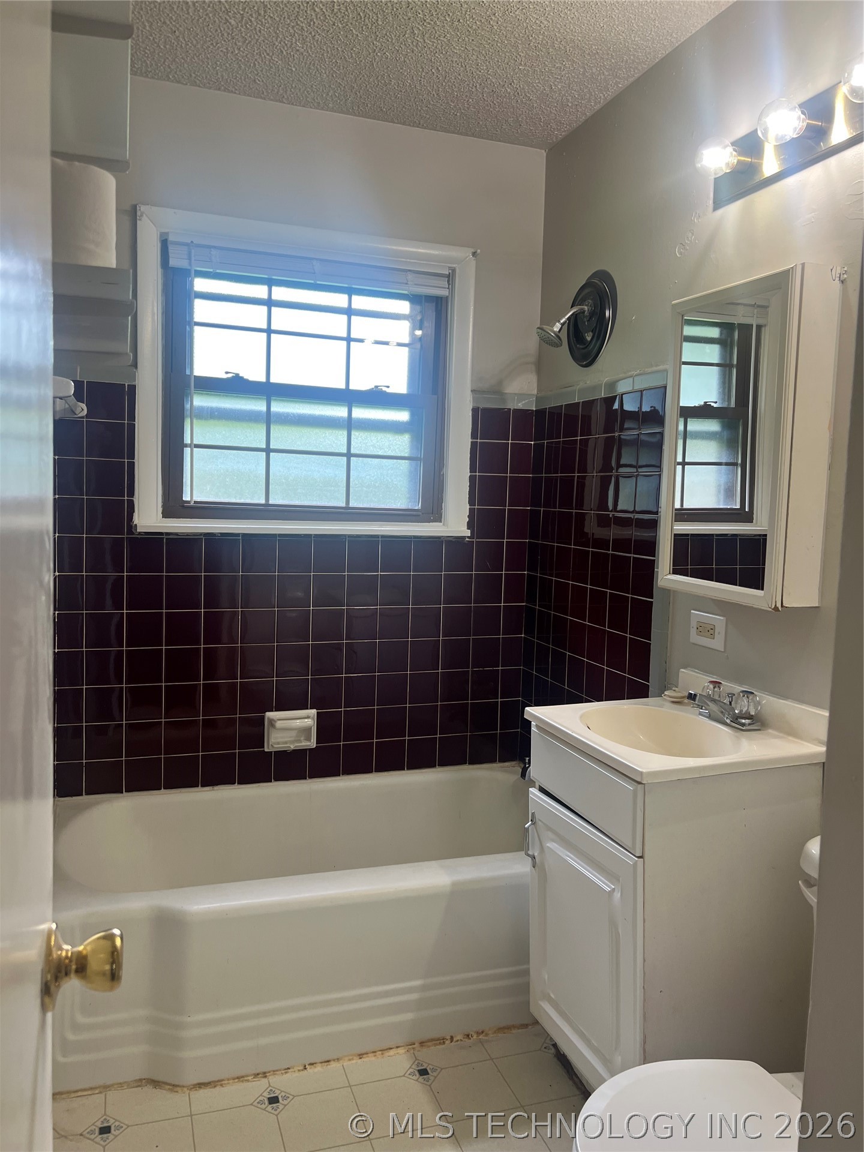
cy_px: 576
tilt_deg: -4.1
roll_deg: -1.8
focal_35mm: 26
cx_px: 432
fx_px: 865
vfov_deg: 67.3
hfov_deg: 53.1
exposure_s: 1/120
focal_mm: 5.7
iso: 80
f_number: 1.5
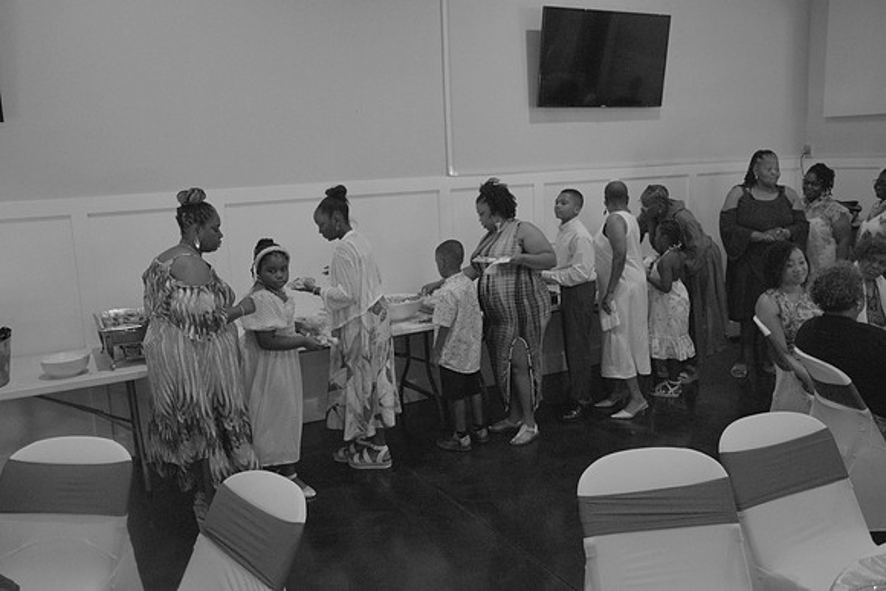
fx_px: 812
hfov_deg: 57.2
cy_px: 296
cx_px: 443
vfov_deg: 40.0
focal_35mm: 33
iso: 1600
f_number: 3.5
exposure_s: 1/125
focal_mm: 22
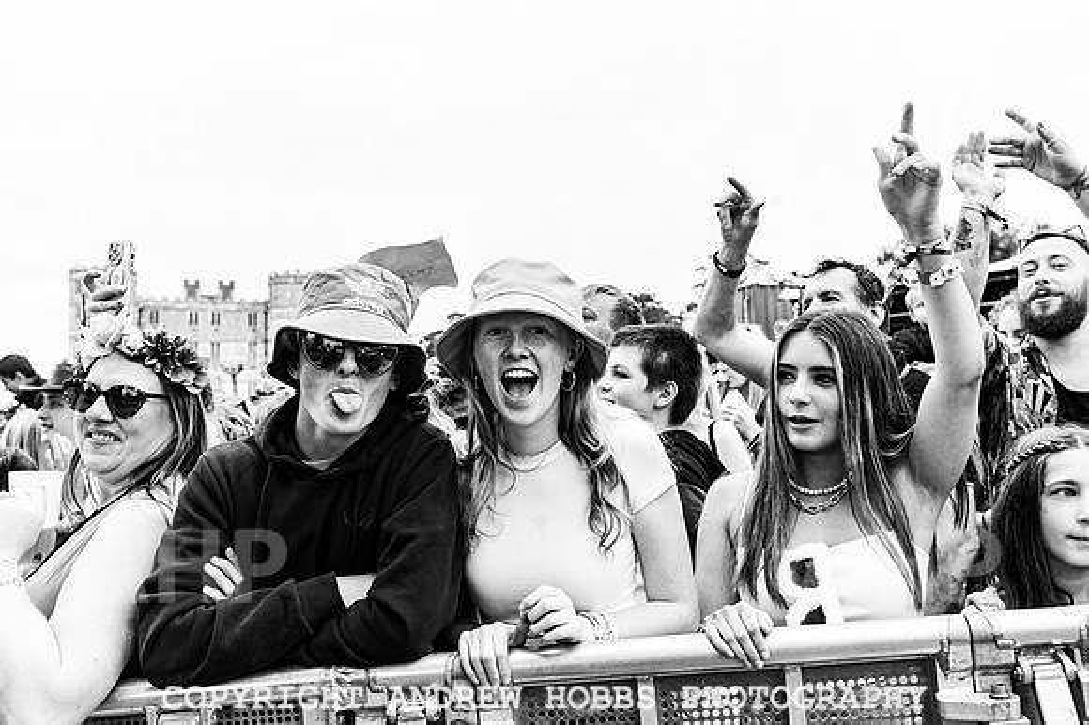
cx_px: 544
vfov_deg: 35.9
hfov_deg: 51.9
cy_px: 362
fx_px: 1118
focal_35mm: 37
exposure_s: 1/250
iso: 320
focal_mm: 35
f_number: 4.5
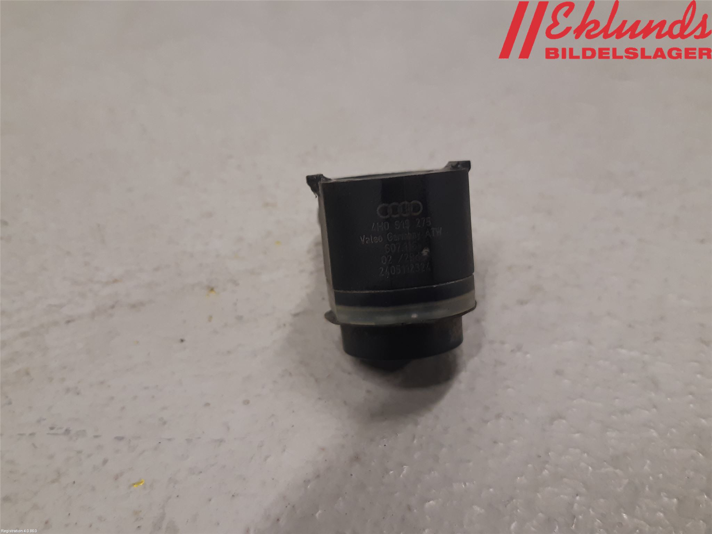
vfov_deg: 53.1
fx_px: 535
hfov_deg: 67.3
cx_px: 356
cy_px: 267
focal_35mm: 26
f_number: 1.7
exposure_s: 1/50
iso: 100
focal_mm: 3.93
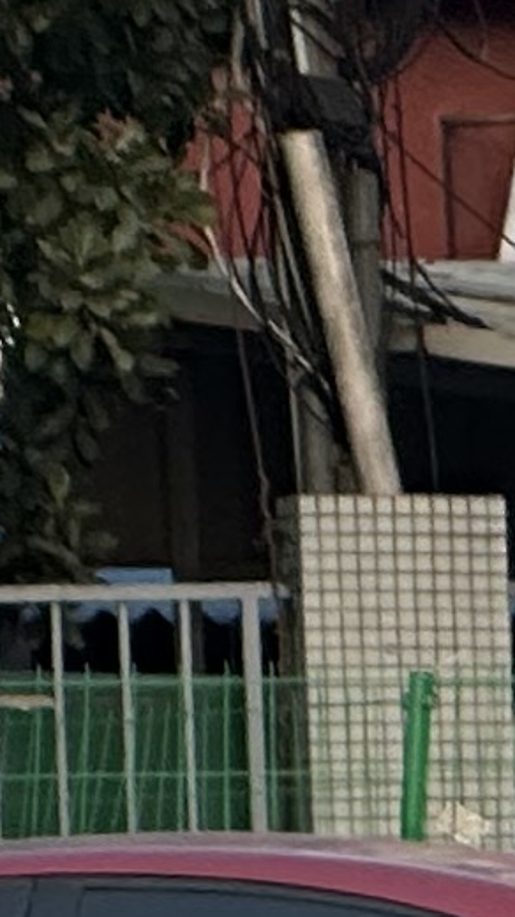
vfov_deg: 3.3
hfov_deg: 1.8
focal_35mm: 651
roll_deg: +0.9
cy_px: 2167
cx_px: 3086
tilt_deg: -4.4
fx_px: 15825
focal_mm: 9
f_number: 2.8
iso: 64
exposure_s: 1/99
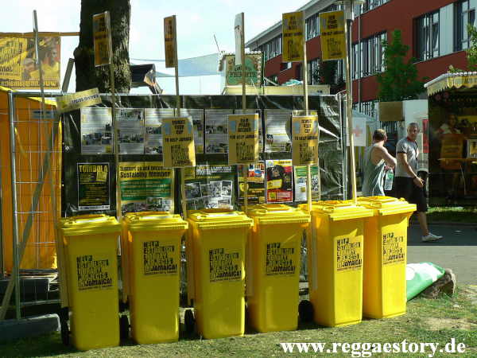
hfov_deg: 33.2
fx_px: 799
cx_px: 238
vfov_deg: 25.2
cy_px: 179
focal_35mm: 58
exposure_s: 1/320
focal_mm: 9.9
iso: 64
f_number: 4
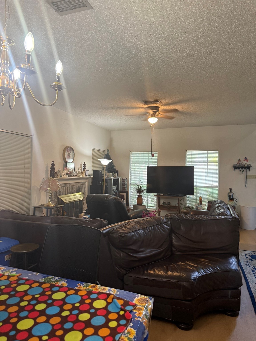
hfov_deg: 56.8
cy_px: 170
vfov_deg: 71.6
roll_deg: -1.1
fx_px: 237
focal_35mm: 24
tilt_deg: +0.8
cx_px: 128
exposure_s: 1/60
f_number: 1.78
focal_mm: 6.76
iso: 250
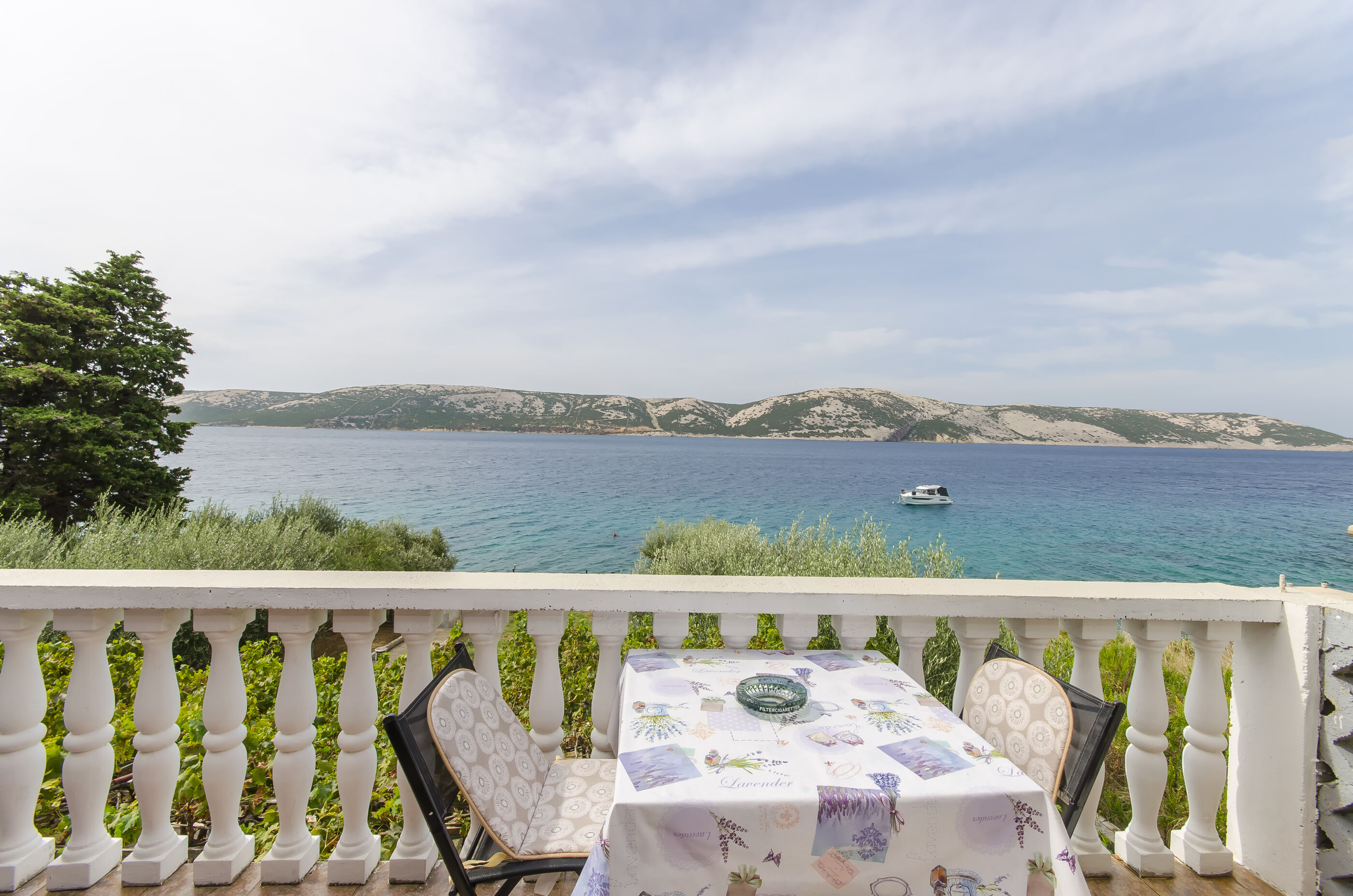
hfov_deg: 100.5
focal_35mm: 15
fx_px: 563
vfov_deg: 77.1
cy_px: 448
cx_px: 676
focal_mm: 10
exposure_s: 1/200
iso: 100
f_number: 11
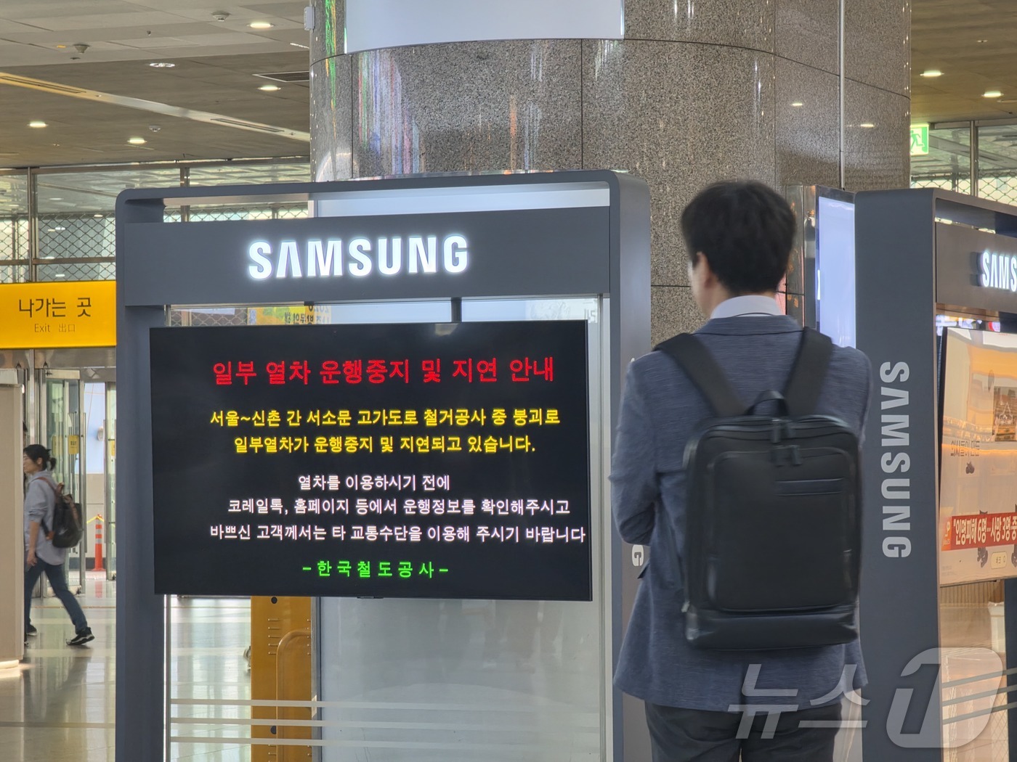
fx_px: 3379
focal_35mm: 115
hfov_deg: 17.1
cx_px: 508
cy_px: 381
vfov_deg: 12.9
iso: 200
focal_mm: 18.6
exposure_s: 1/37
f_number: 2.9
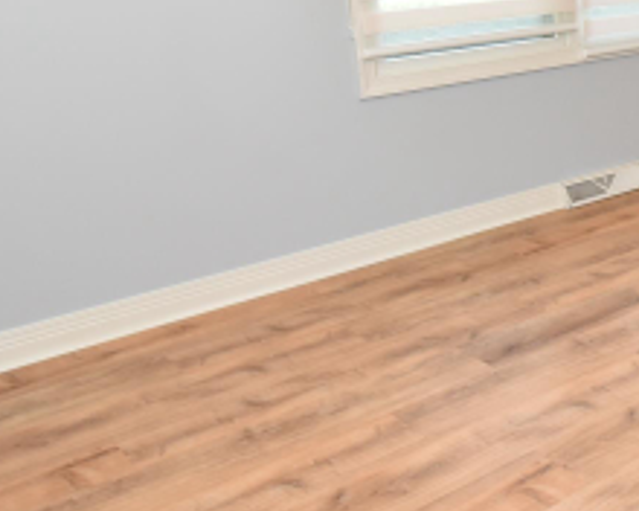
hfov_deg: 32.8
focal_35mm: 48
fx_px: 908
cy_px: 116
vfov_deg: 30.8
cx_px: 741
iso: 400
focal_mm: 10
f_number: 9
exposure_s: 1/15
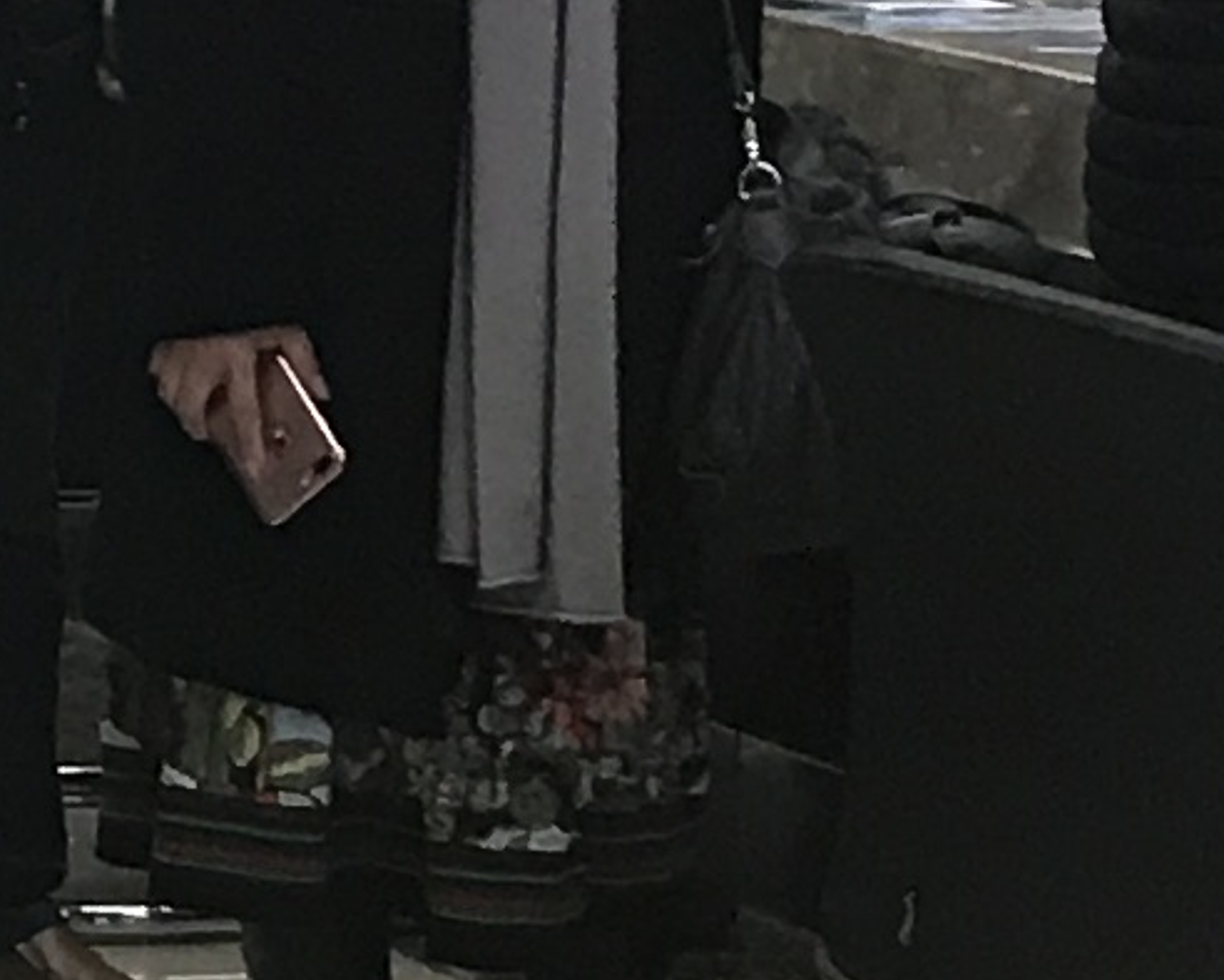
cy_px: 296
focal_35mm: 224
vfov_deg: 6.9
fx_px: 8118
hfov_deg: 8.3
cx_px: -930
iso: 40
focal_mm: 3.99
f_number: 1.8
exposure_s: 1/30
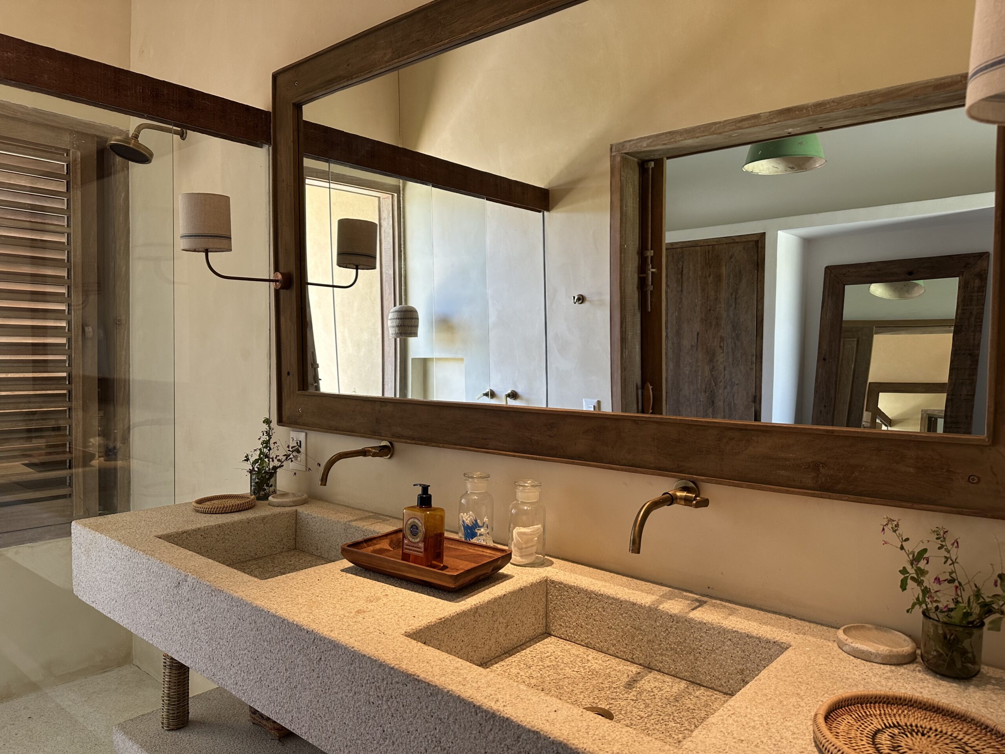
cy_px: 377
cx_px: 502
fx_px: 697
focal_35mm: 24
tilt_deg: -1.8
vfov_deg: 56.8
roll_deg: -0.8
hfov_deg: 71.6
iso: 125
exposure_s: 1/121
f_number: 1.78
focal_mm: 6.86
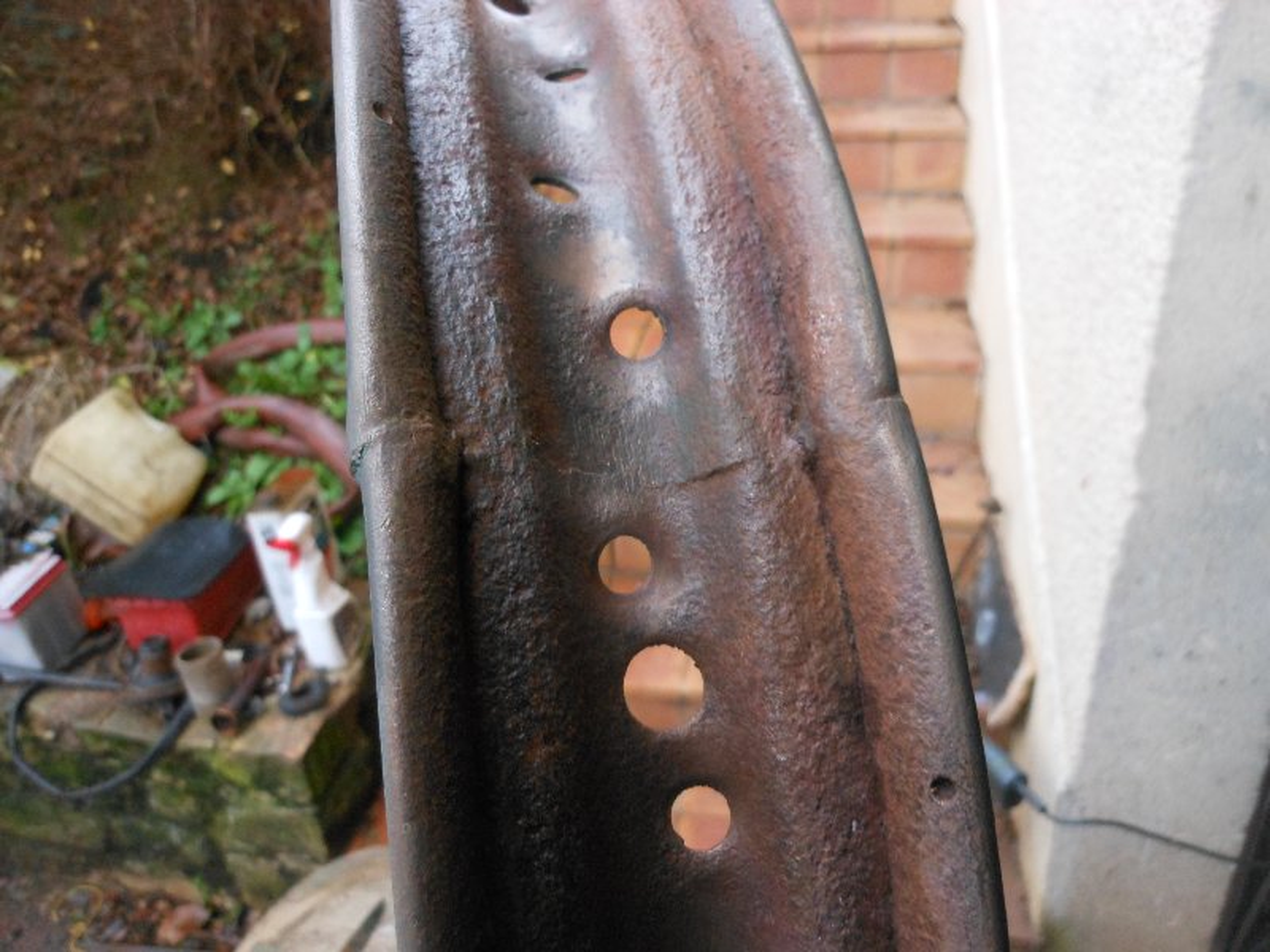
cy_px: 476
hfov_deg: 63.4
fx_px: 1027
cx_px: 635
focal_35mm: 28
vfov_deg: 49.7
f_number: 3.7
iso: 400
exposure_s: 1/50
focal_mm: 5
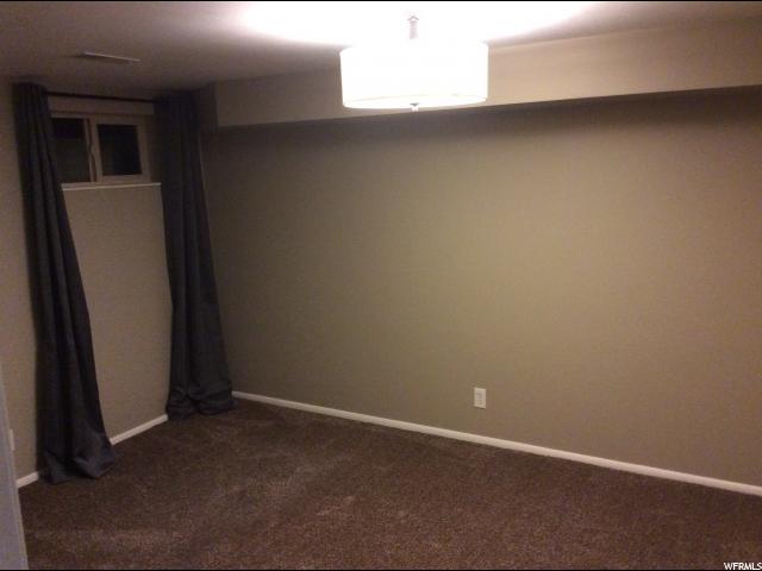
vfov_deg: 44.2
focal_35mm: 32
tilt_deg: -10.6
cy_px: 286
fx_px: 704
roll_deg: +2.5
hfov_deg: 56.8
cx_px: 381
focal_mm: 3.3
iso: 320
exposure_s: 1/17
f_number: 2.4
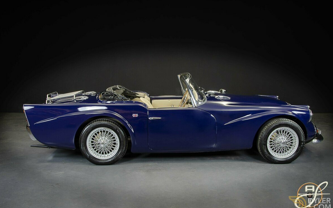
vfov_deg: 34.4
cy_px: 104
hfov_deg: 52.8
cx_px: 165
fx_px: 336
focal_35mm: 37
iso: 200
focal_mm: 24
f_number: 13
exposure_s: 1.3
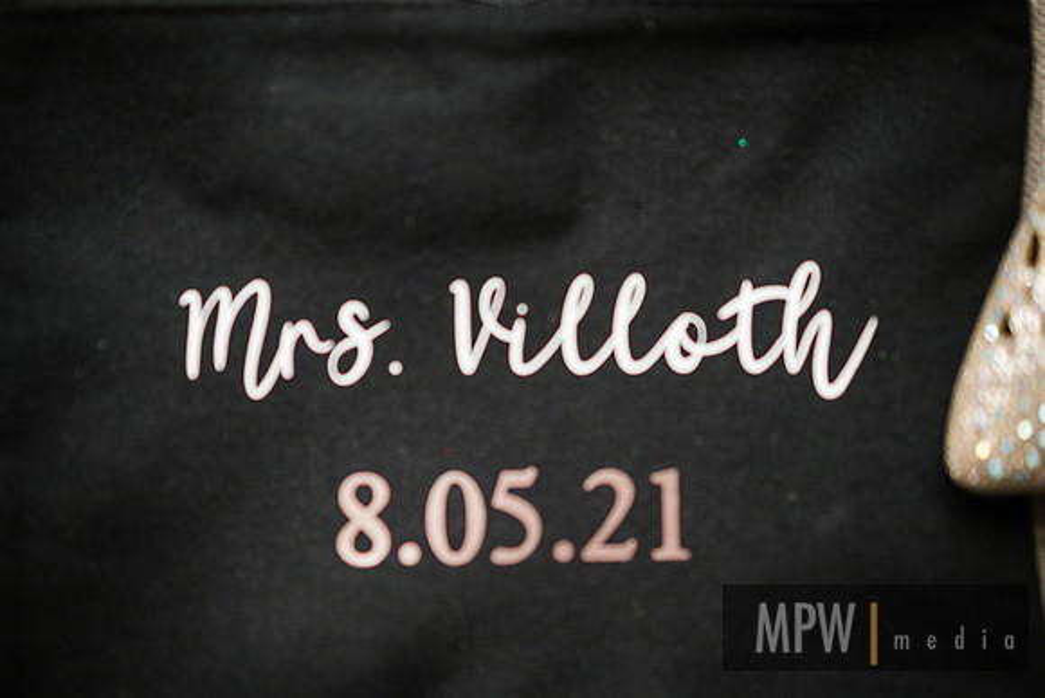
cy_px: 349
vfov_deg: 24.6
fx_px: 1597
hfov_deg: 36.2
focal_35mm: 55
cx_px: 522
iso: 500
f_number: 2
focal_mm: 55
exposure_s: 1/125
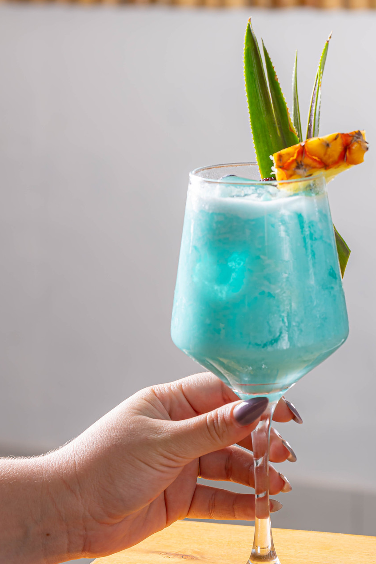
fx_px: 2333
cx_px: 262
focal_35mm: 149
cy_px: 323
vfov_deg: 13.8
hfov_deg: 9.2
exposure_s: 1/60
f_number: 5.6
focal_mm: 70
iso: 100
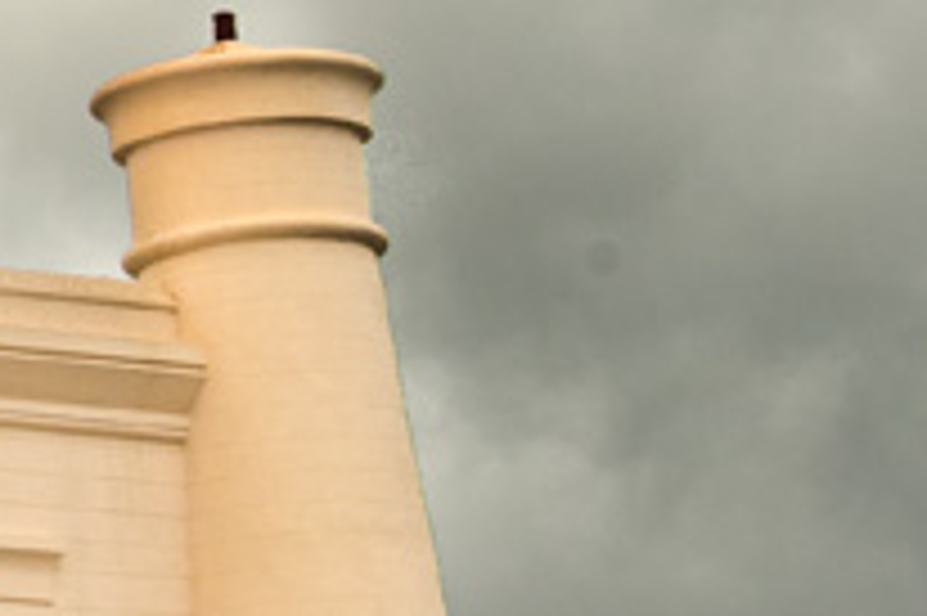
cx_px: -675
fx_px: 8413
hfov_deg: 6.2
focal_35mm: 327
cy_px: -214
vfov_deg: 4.2
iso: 400
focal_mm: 56
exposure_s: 1/160
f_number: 11
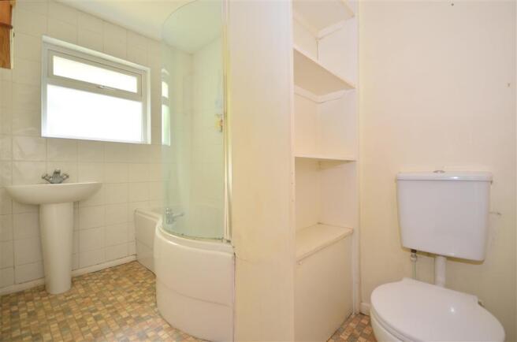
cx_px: 258
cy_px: 171
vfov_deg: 77.0
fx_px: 215
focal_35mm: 15
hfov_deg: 100.5
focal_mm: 10
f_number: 5
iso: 200
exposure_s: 1/6
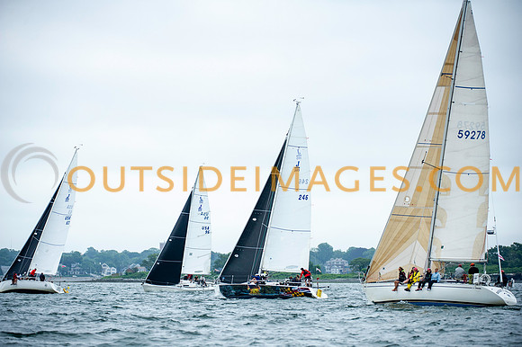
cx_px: 261
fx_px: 3074
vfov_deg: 6.5
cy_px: 174
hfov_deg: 9.7
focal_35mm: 212
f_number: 5
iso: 500
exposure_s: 1/1250
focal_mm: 210
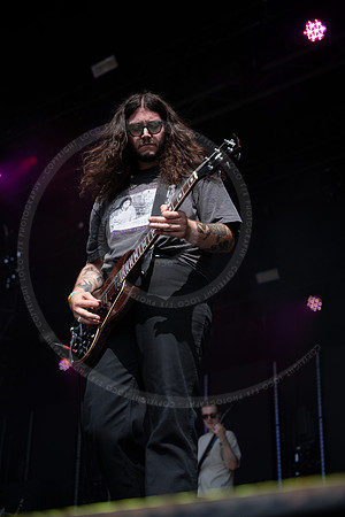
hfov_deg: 24.2
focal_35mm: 56
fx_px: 805
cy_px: 258
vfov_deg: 35.6
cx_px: 172
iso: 100
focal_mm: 56
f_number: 2.8
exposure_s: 1/2000
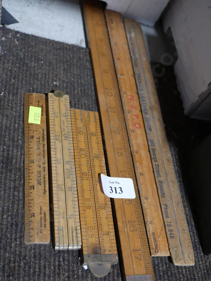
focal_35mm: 48
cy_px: 140
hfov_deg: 30.3
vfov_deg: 39.6
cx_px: 106
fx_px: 390
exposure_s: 1/60
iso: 800
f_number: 5.2
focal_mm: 24
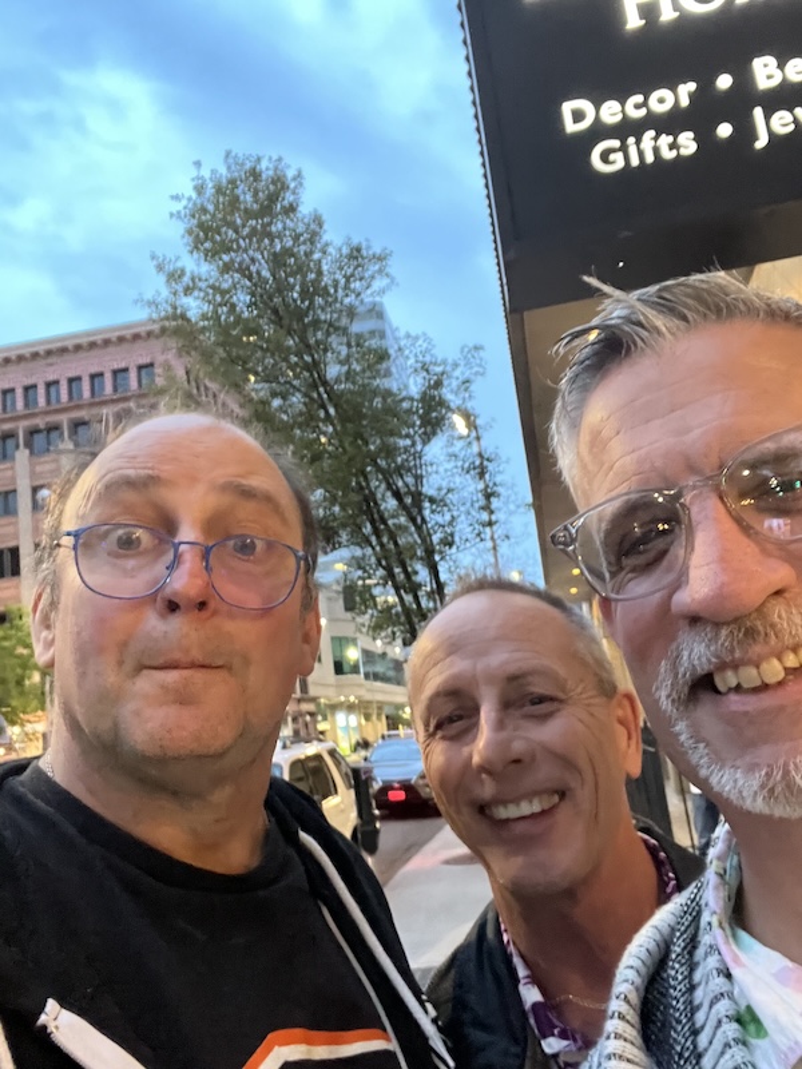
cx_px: 401
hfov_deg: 46.8
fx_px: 927
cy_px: 534
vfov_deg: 60.0
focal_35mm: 30
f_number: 2.2
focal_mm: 2.71
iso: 1000
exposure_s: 1/15
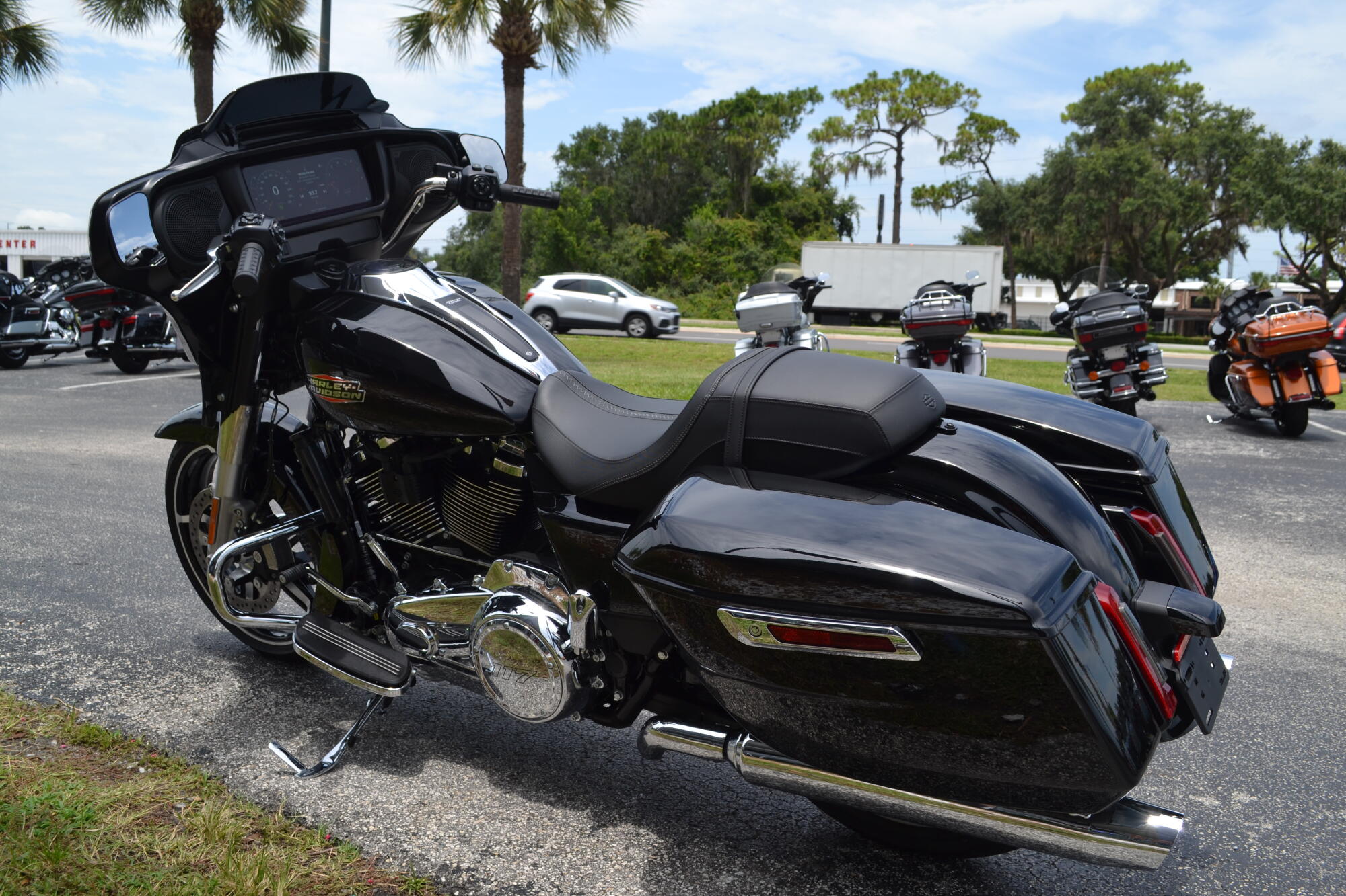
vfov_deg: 43.6
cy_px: 448
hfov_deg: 61.9
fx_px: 1121
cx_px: 673
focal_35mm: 30
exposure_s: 1/250
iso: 100
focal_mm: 20
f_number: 8
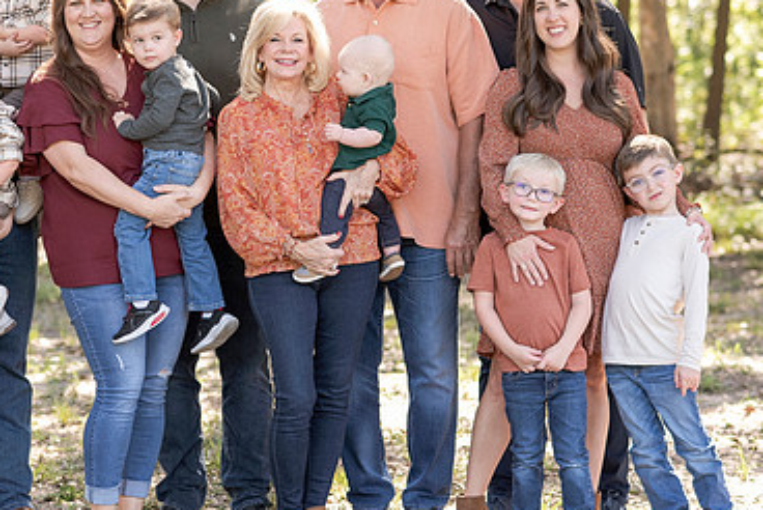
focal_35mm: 154
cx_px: 156
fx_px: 3266
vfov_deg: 8.9
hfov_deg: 13.3
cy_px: 154
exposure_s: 1/500
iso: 640
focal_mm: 85
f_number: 3.2
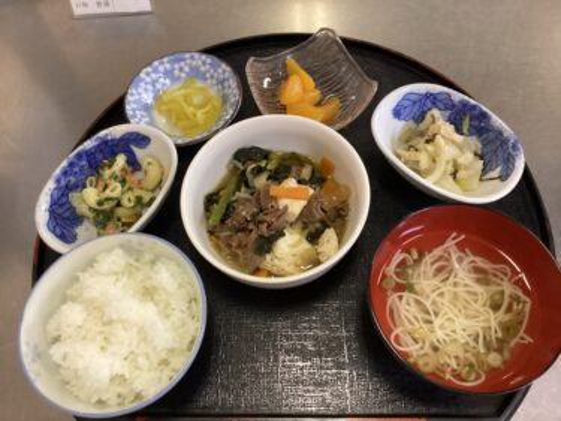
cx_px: 280
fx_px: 502
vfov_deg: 45.4
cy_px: 210
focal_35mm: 31
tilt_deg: -64.3
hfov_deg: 58.4
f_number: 2.4
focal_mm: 3.3
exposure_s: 1/60
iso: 400
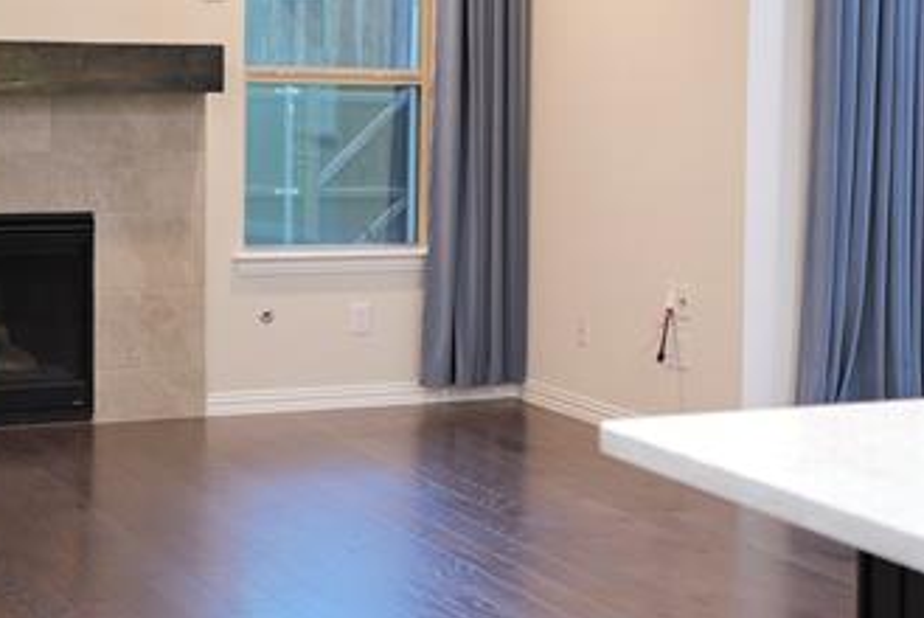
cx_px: 635
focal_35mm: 87
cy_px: 184
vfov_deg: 15.7
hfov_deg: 23.2
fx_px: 2235
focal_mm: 28
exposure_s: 1/80
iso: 160
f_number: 1.7
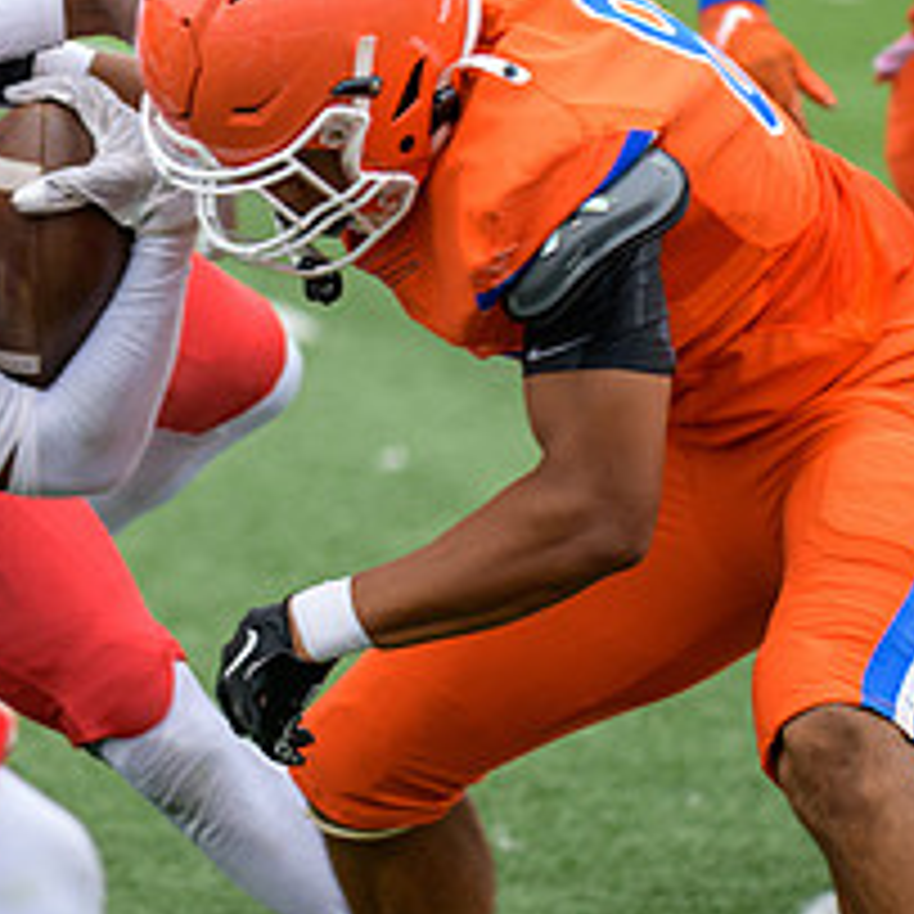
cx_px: 117
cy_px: 218
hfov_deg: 5.1
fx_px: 10157
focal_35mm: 340
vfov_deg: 5.1
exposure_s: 1/800
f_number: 2.8
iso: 400
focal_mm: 140
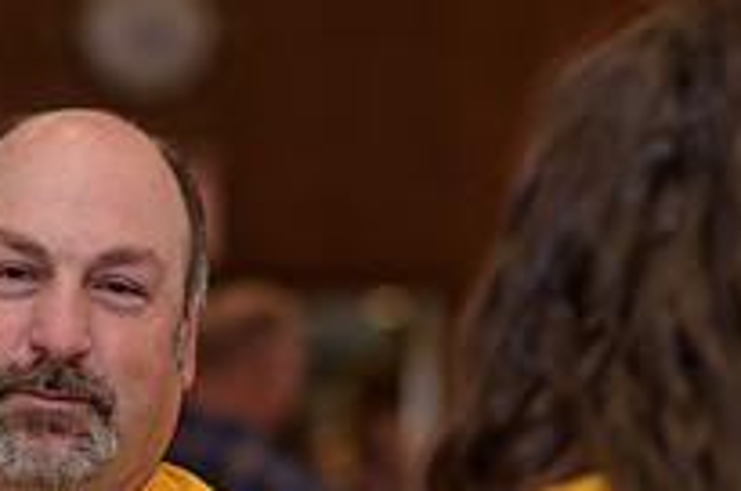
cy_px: 496
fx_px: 4953
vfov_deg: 5.7
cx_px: -76
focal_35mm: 241
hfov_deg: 8.5
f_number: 2.2
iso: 160
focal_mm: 85
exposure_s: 1/160
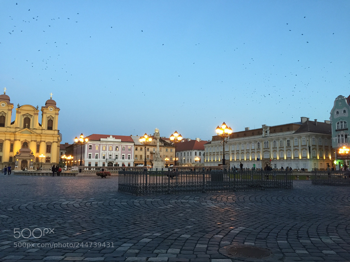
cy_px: 131
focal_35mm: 29
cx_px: 175
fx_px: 293
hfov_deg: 61.7
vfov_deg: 48.2
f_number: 2.2
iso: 125
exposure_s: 1/33
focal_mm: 4.15
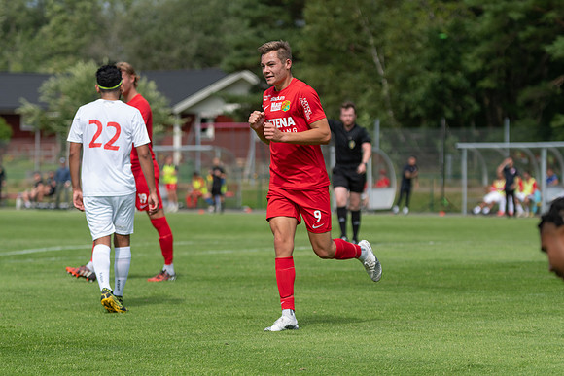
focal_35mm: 168
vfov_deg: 8.2
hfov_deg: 12.2
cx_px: 282
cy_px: 188
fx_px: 2632
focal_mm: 112
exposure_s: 1/1600
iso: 140
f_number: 3.2
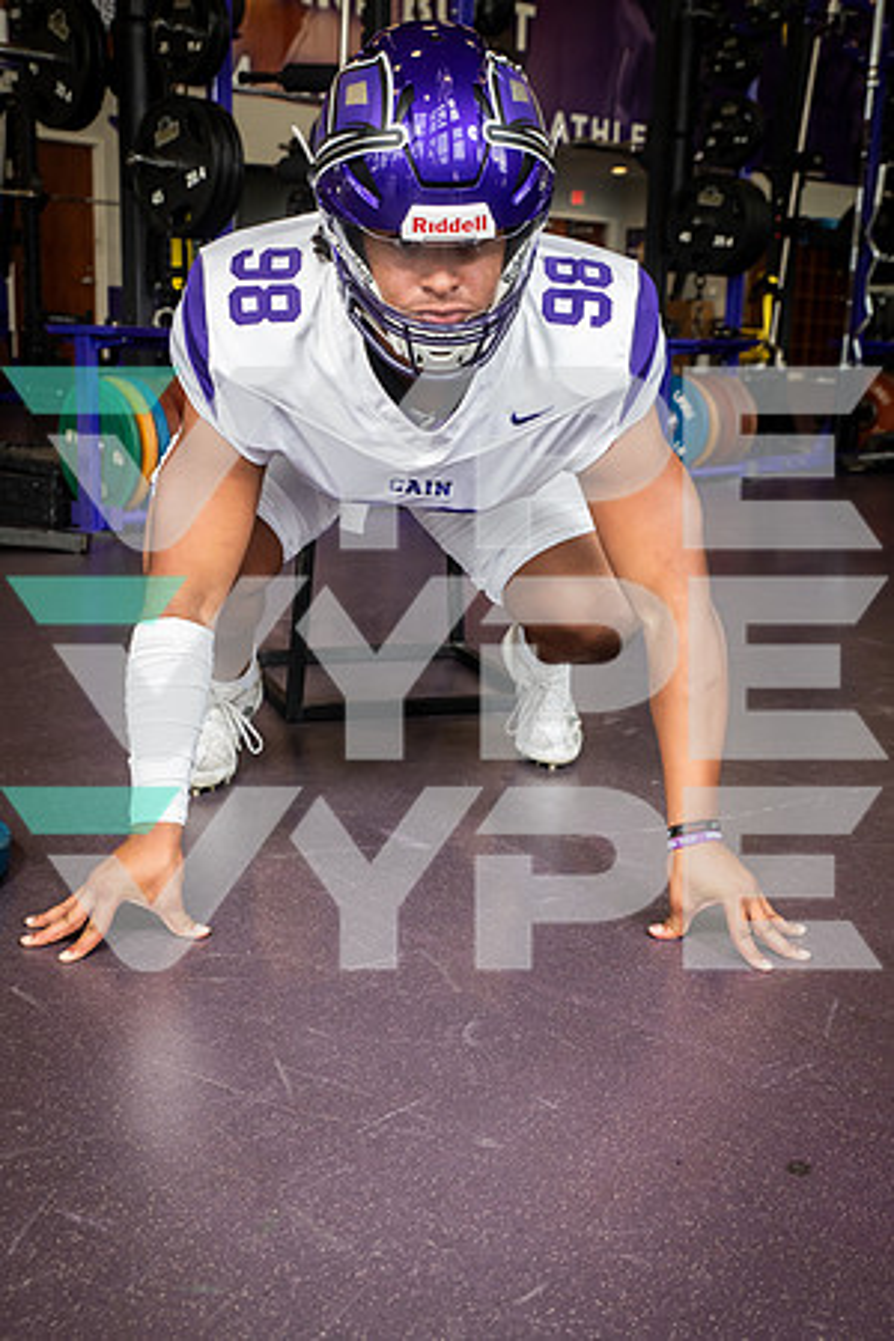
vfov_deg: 44.5
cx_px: 447
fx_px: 1639
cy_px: 670
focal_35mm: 44
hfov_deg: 30.5
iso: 800
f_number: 7.1
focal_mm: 44
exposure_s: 1/250
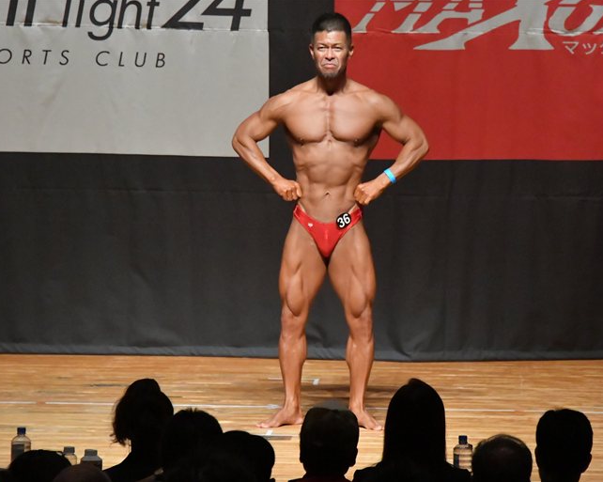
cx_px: 341
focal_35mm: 306
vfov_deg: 5.1
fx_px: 5459
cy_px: 241
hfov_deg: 6.3
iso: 12800
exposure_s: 1/400
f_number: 5.6
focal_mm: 180
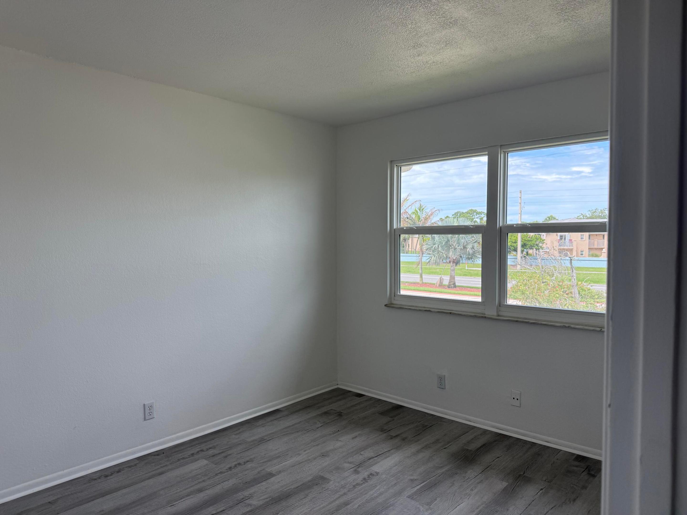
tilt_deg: -2.1
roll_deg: +0.2
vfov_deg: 56.8
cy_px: 258
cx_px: 344
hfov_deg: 71.6
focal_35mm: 24
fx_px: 476
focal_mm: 6.76
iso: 100
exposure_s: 1/459
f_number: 1.78
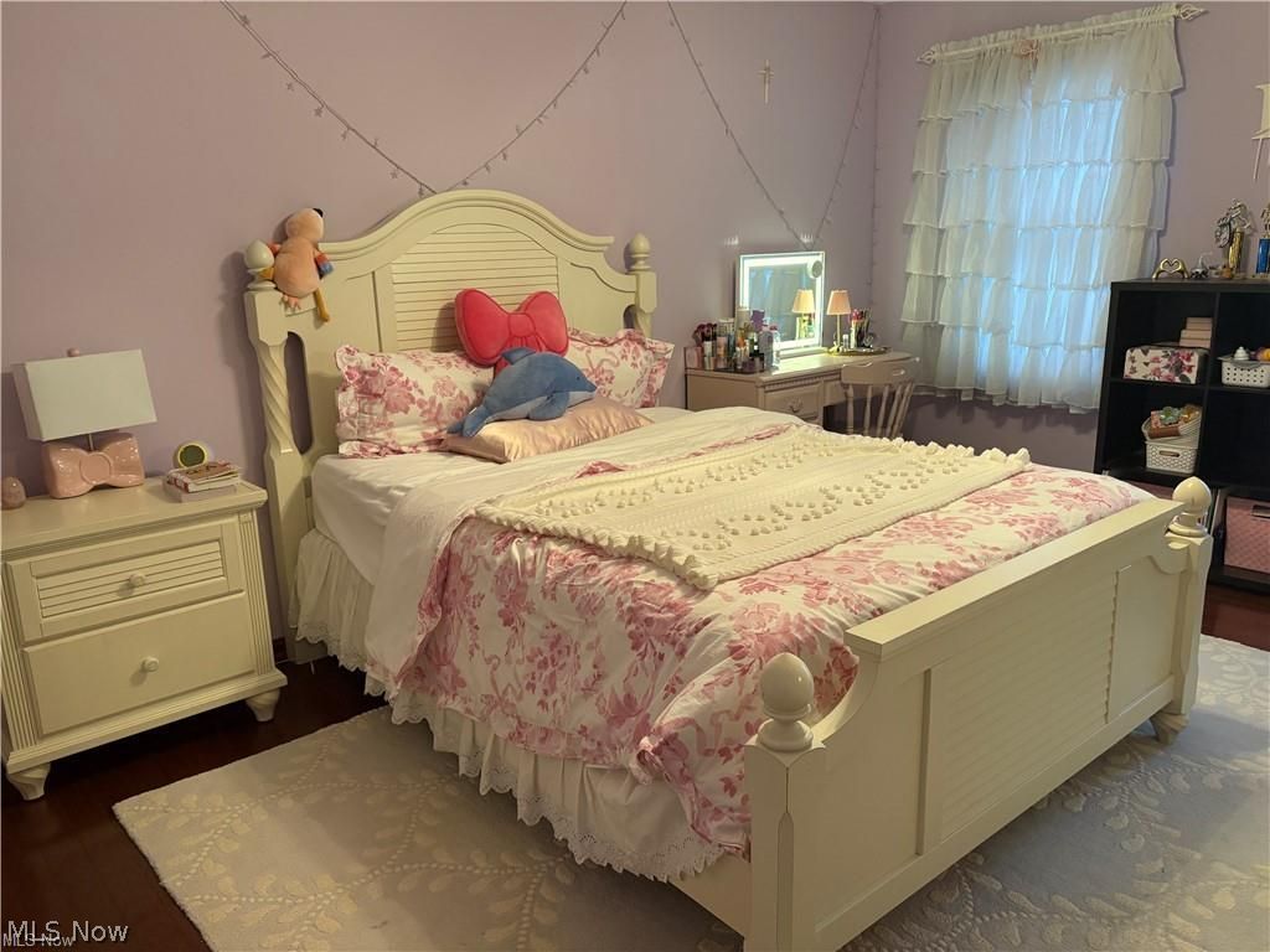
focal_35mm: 26
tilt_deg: -12.0
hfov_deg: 67.3
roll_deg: +2.1
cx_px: 635
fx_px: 954
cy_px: 476
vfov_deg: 53.1
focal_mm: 5.96
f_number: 1.6
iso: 200
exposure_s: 1/60
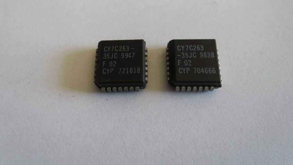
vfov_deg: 38.7
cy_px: 61
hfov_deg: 64.3
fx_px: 233
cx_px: 146
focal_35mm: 30
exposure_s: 1/43
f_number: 3.5
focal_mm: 4.9
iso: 100
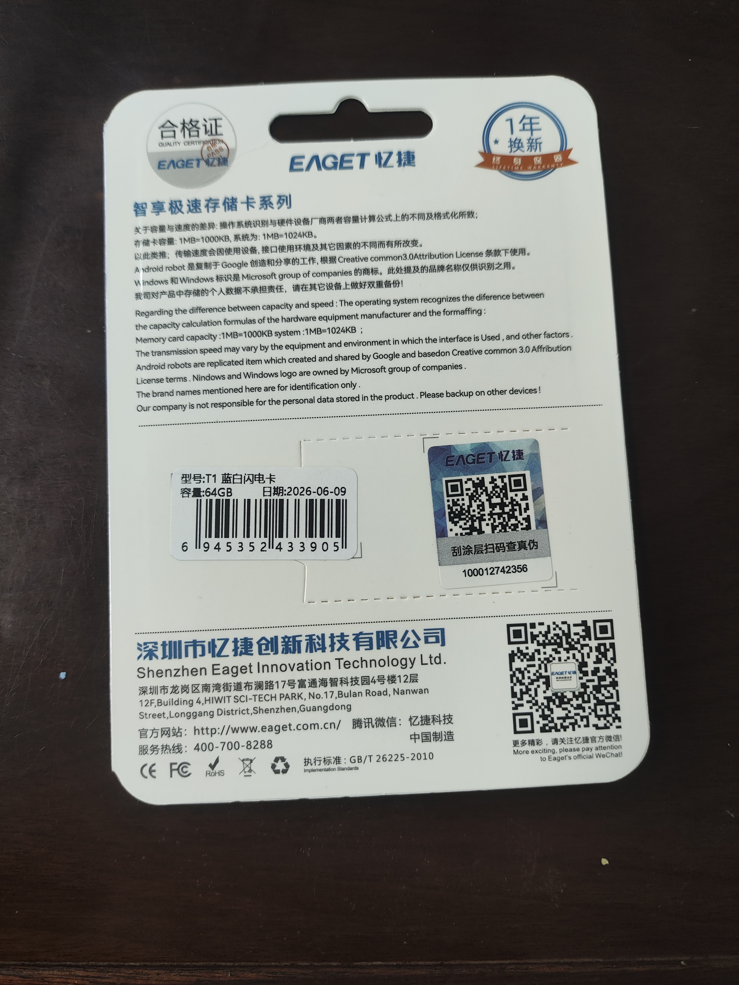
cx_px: 370
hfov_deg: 56.9
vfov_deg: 71.6
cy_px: 492
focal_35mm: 24
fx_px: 683
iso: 205
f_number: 1.8
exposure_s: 1/50
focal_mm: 4.68
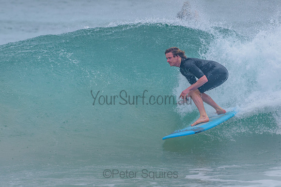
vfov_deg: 2.2
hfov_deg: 3.4
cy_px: 100
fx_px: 4784
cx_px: 148
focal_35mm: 613
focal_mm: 500
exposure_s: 1/2000
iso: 450
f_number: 5.6
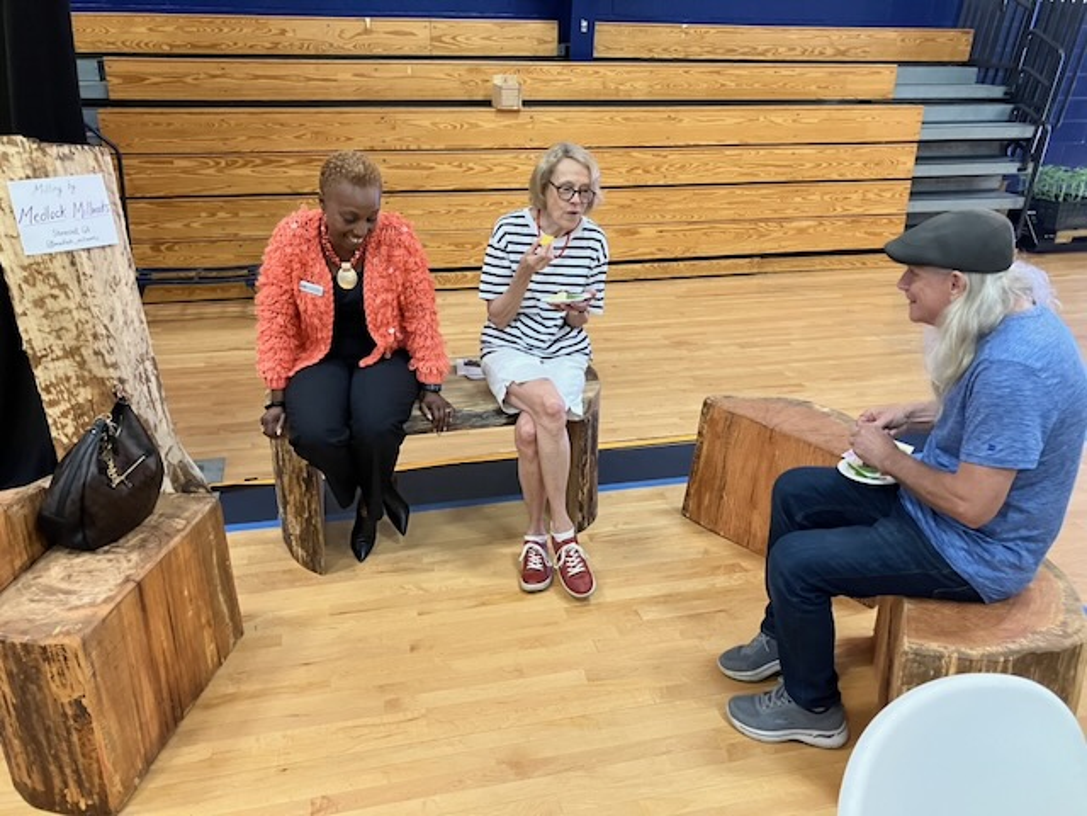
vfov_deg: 49.7
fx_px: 879
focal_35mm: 28
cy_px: 408
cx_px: 544
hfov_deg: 63.4
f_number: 1.8
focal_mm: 3.99
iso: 320
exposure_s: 1/40
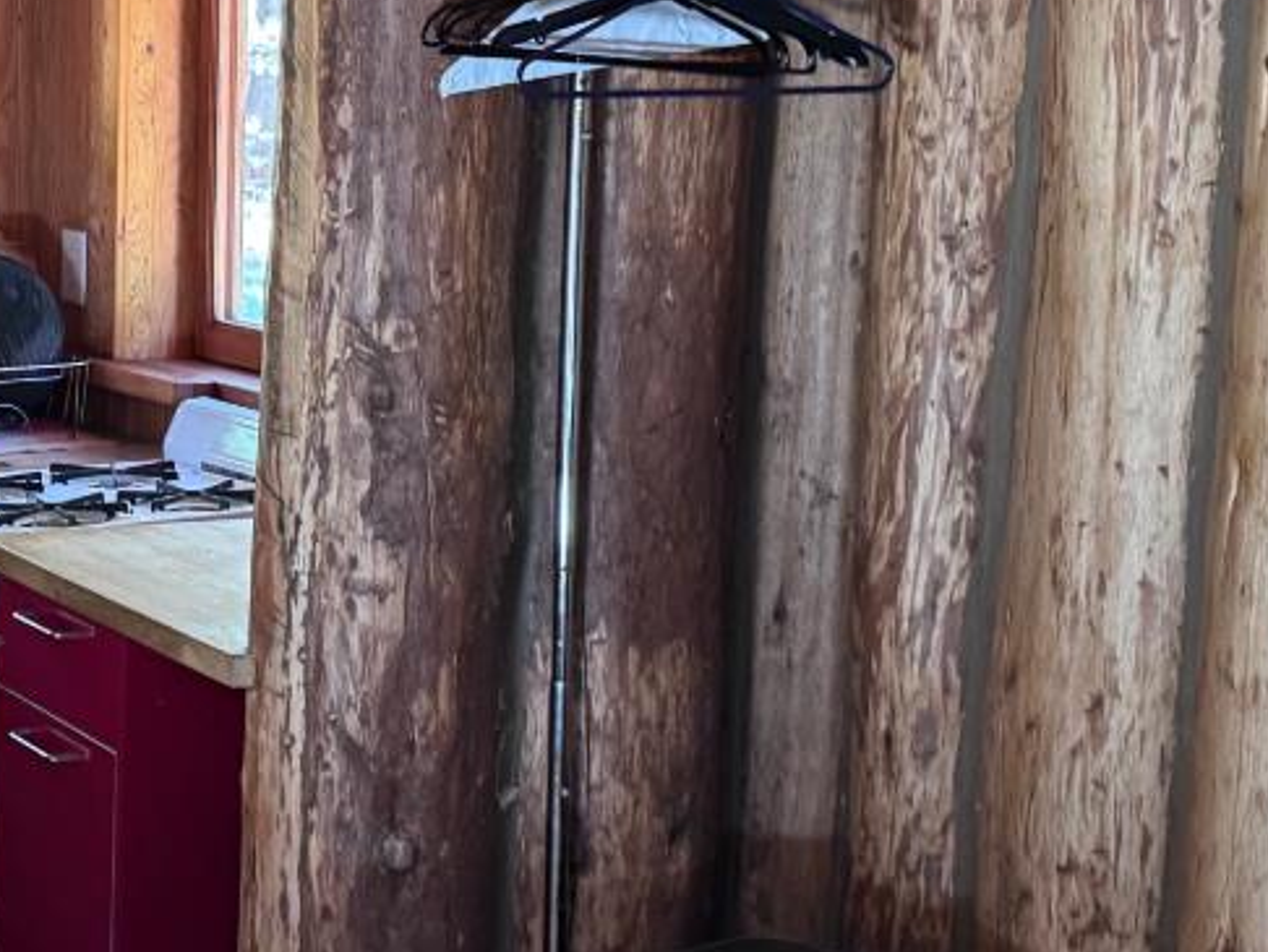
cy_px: 257
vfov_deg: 19.8
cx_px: -125
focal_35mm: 74
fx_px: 2712
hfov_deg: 24.5
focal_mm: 6.76
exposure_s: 1/60
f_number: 1.78
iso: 320
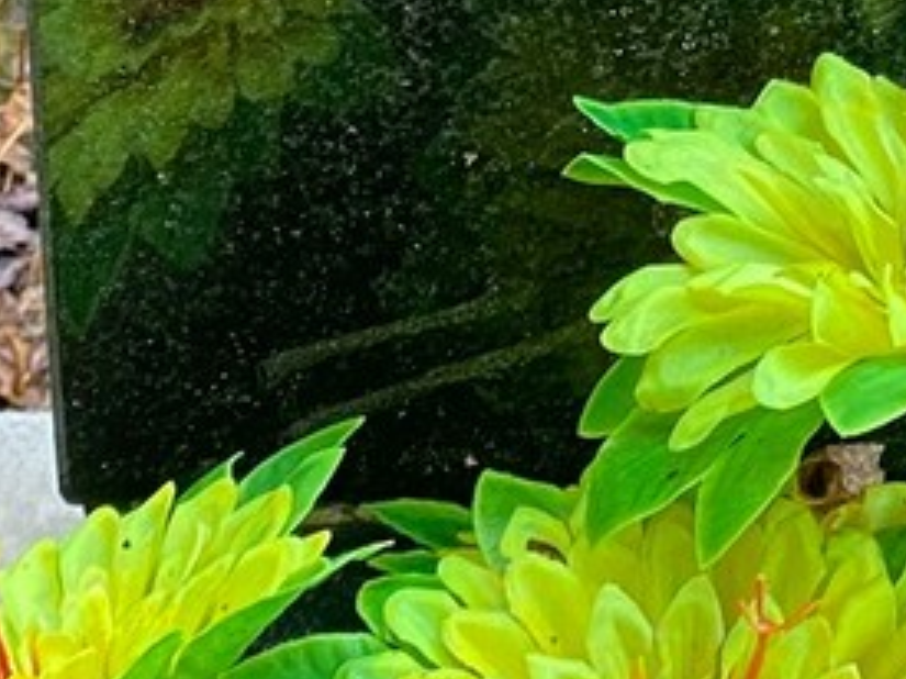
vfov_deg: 10.4
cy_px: -465
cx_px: 995
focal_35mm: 136
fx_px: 3558
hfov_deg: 14.2
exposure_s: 1/66
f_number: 1.8
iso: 125
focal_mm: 4.25
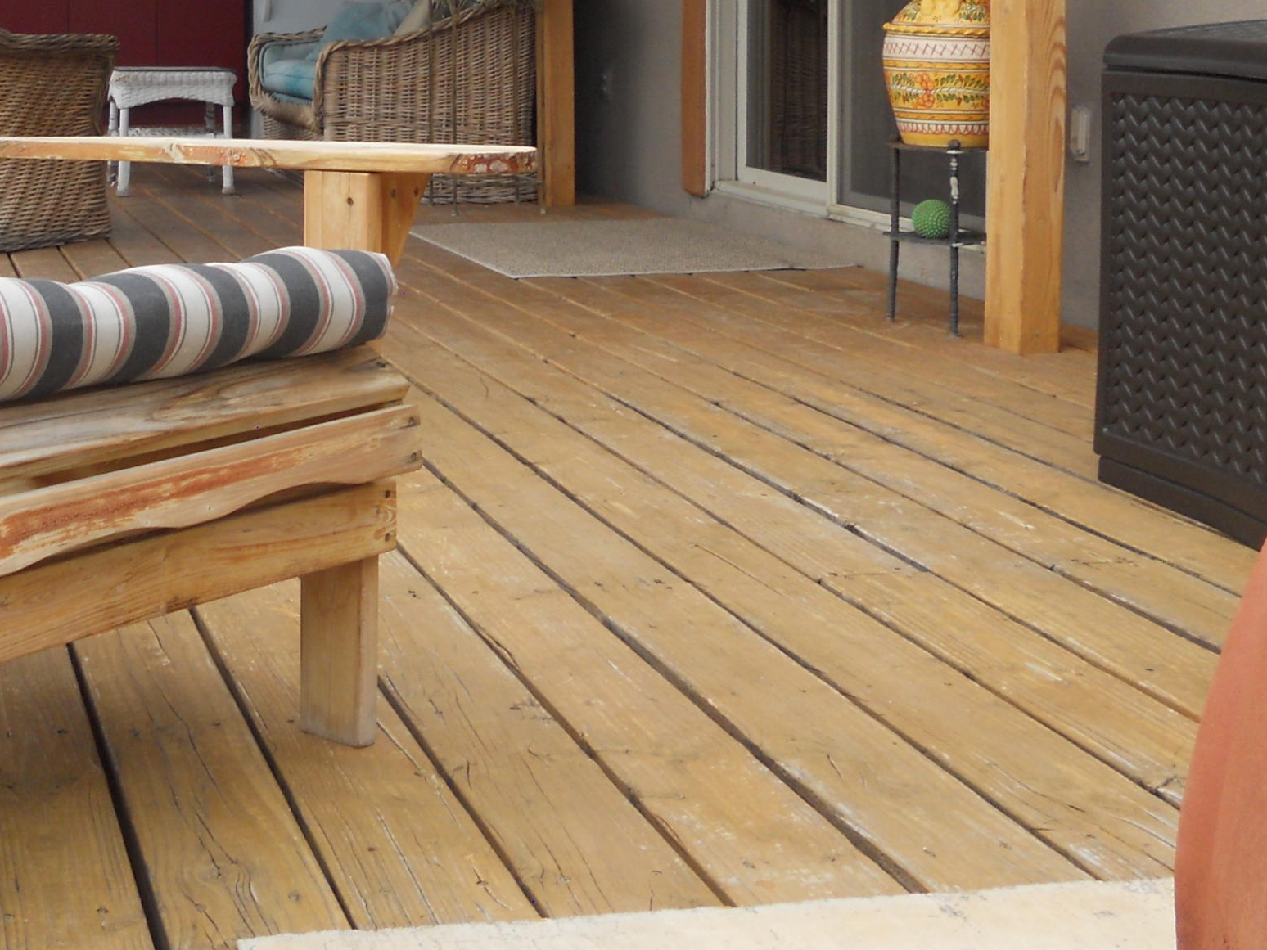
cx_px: 211
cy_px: 191
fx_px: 2269
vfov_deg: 23.3
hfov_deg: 30.3
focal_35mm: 62
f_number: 3.5
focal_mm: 5.8
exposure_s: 1/200
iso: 80
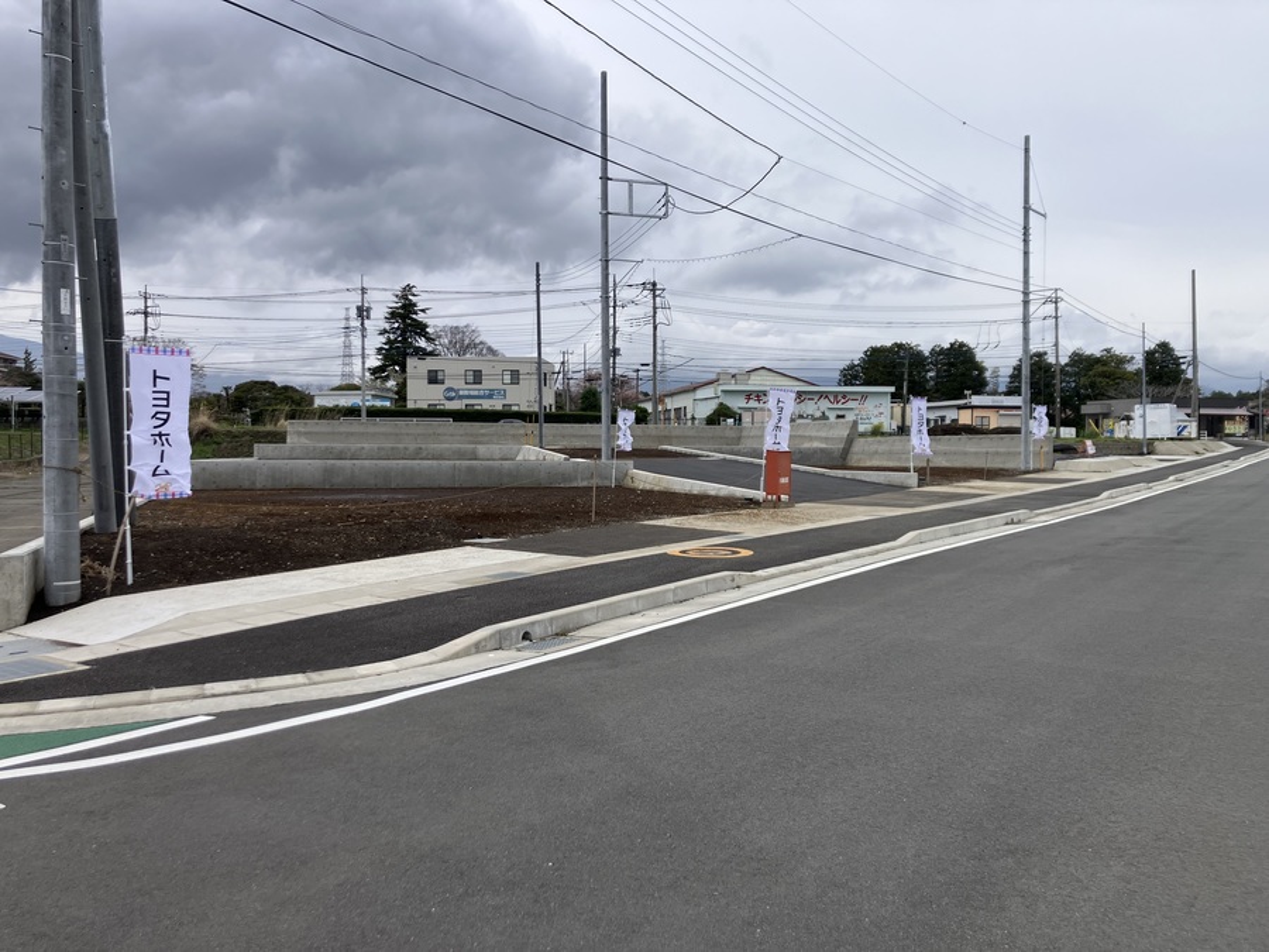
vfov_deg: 49.7
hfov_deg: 63.4
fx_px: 1026
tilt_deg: -1.0
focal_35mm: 28
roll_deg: +0.8
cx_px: 634
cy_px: 476
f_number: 1.8
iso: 32
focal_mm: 3.99
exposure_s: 1/2024
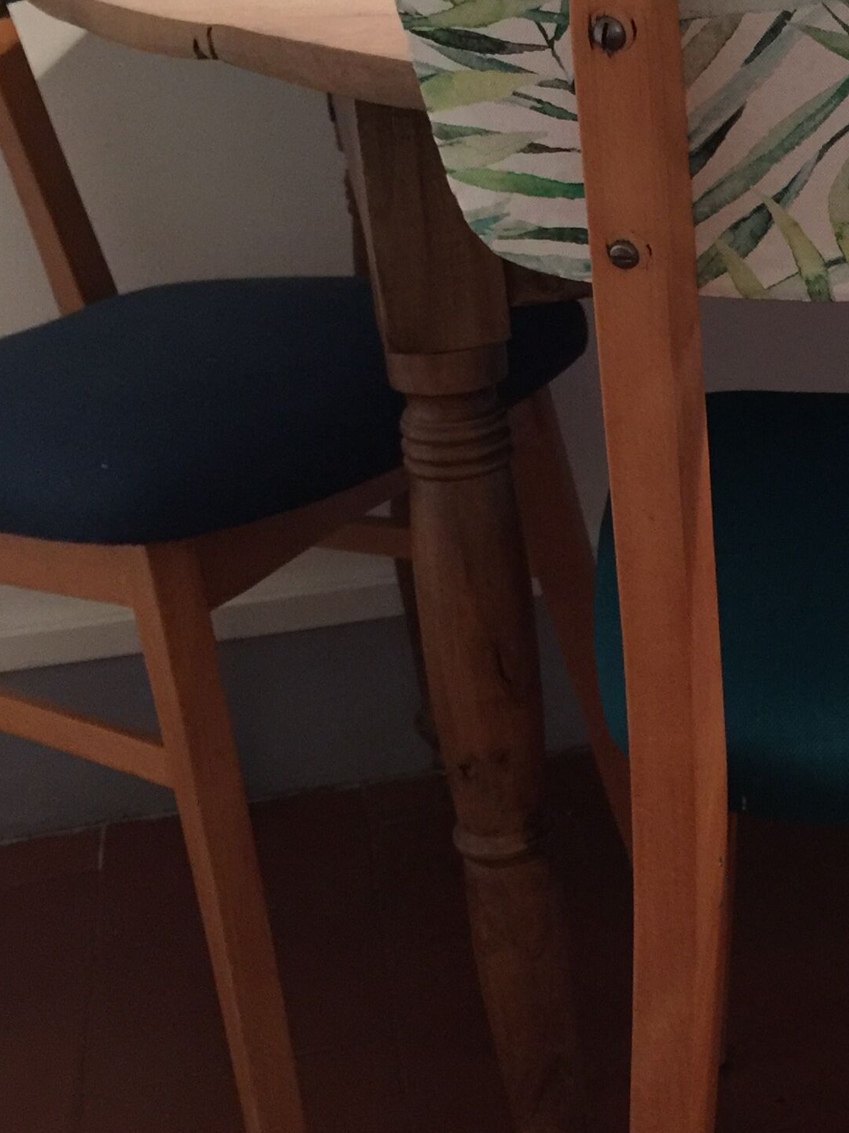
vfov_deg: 29.8
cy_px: 518
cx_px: 917
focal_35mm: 65
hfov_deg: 21.5
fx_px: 2126
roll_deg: +1.7
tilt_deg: -18.0
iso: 160
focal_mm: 4.15
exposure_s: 1/8
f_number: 2.2
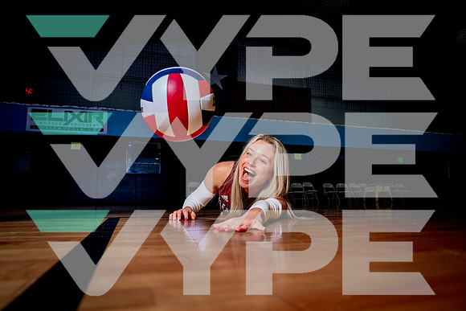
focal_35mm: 26
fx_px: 334
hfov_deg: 69.8
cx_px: 233
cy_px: 156
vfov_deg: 49.9
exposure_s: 1/200
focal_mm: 25
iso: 250
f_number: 5
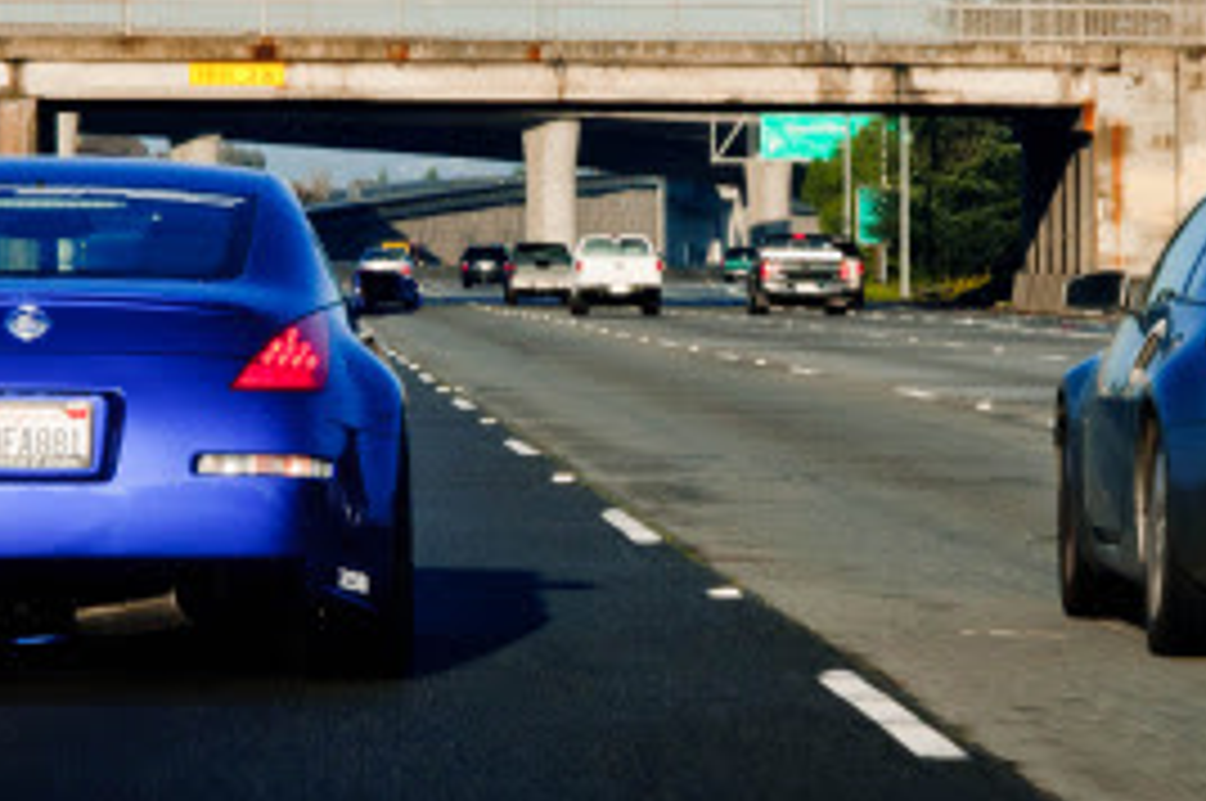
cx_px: 702
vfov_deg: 4.8
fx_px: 9603
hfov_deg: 7.2
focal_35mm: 287
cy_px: 223
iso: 640
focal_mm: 80
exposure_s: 1/100
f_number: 20
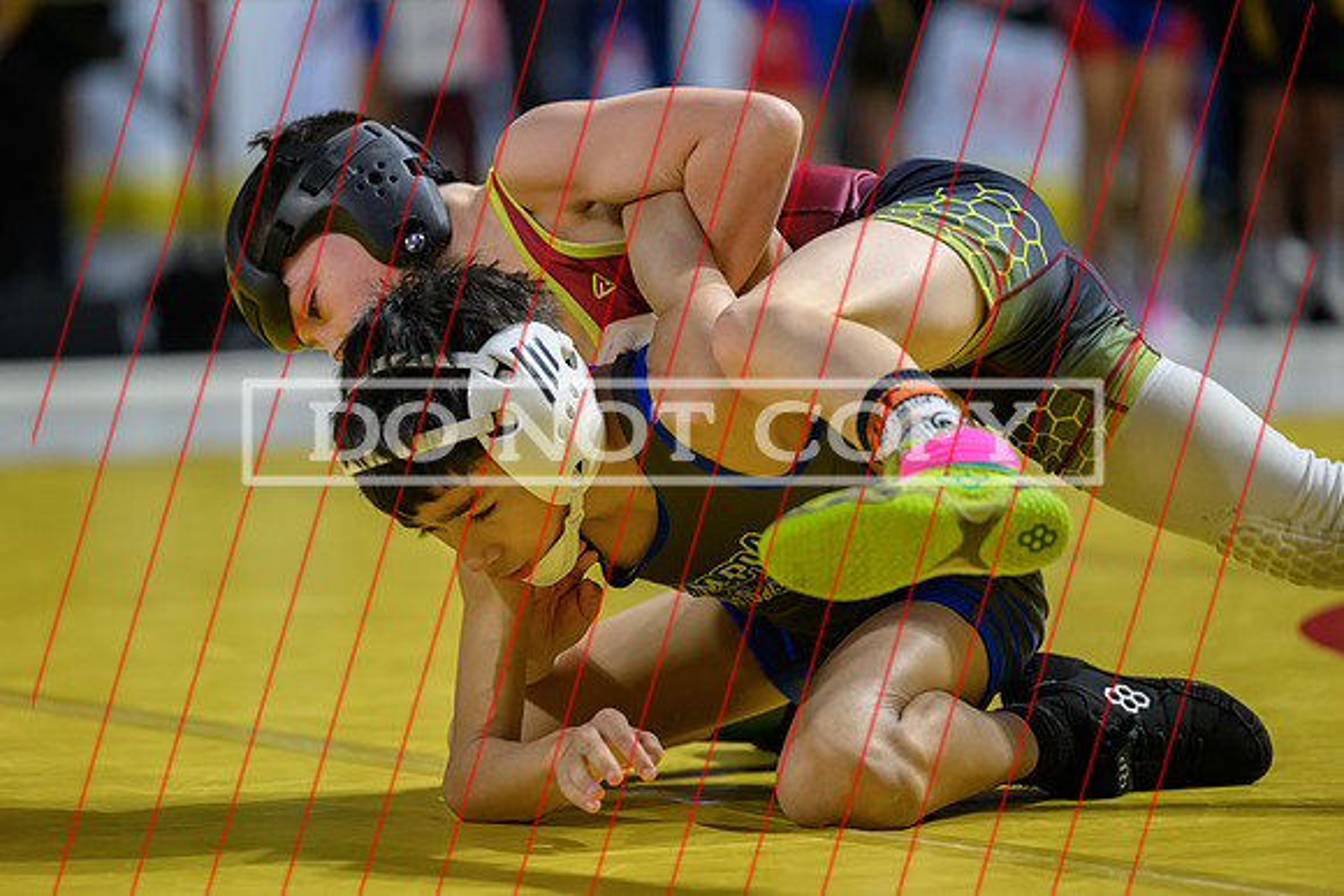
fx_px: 8925
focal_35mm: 239
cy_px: 417
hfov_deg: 8.6
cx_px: 554
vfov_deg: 5.8
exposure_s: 1/800
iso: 2200
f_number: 2.8
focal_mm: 200
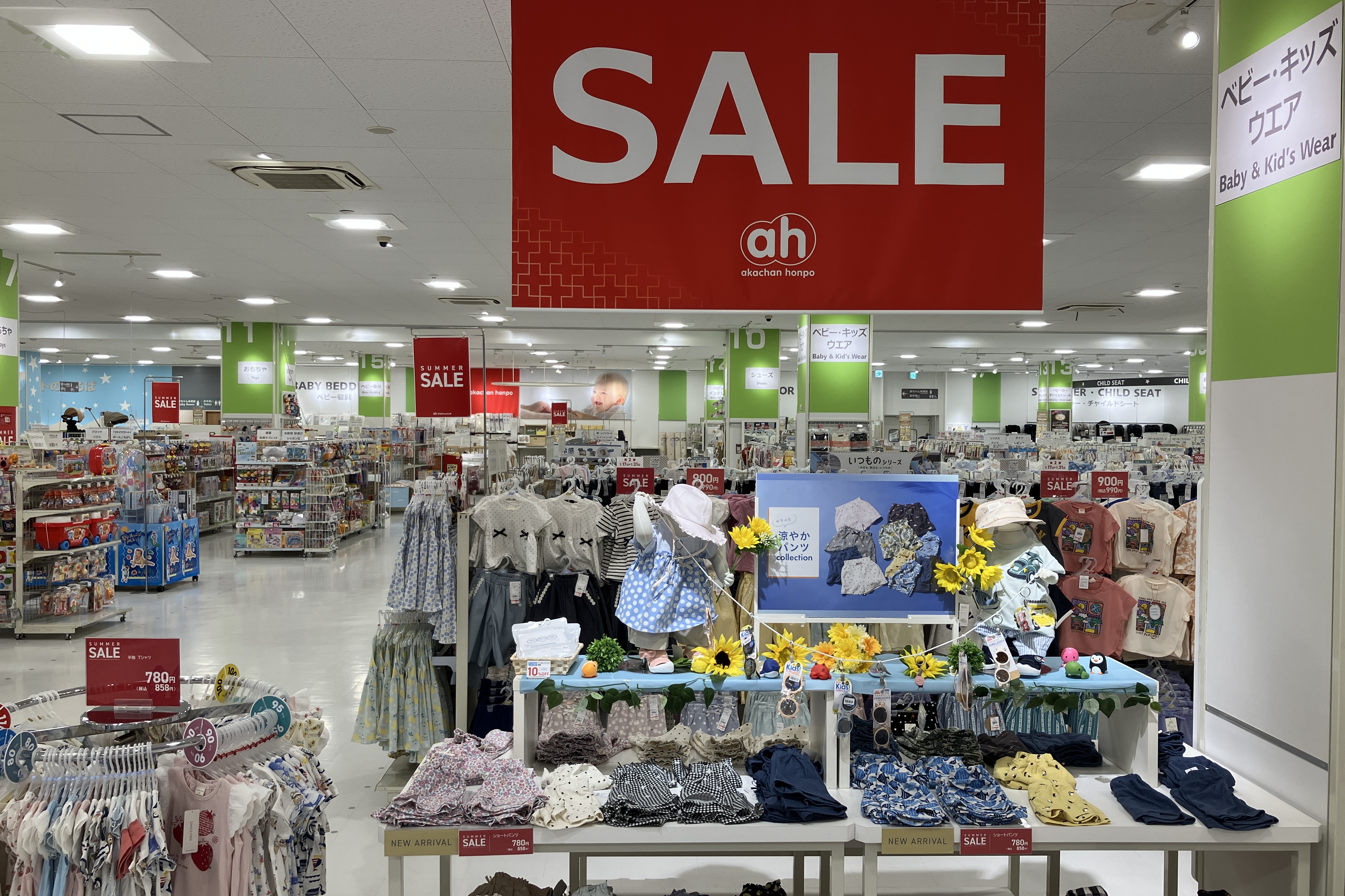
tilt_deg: -2.1
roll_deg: +0.6
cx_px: 686
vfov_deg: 43.6
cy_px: 465
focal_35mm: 30
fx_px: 1121
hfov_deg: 61.9
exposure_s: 1/120
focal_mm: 3.99
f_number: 1.8
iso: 32
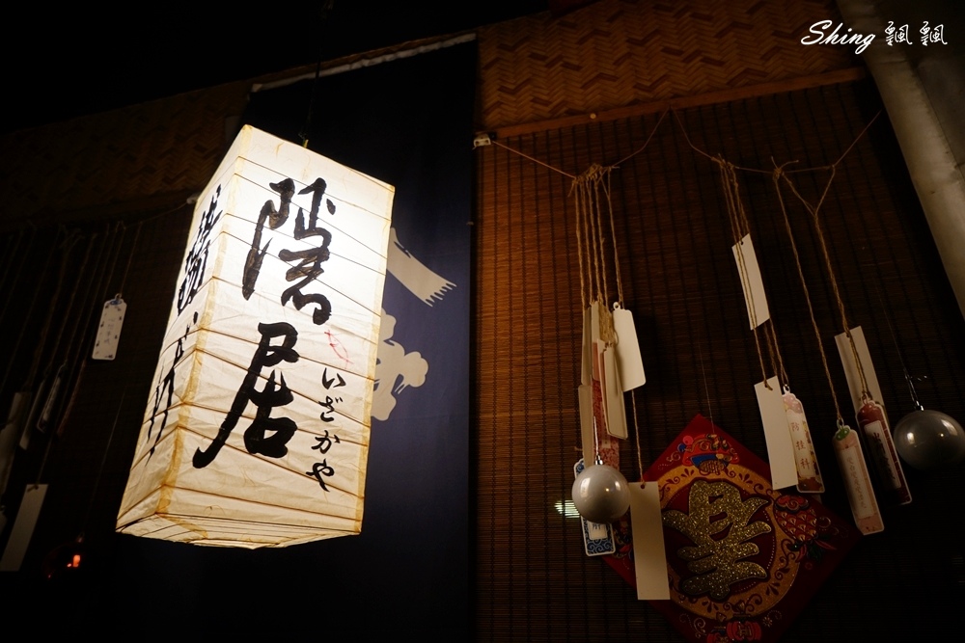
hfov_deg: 73.7
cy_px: 322
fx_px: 643
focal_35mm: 24
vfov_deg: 53.1
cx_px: 482
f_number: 4
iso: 100
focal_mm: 24
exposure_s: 1/30
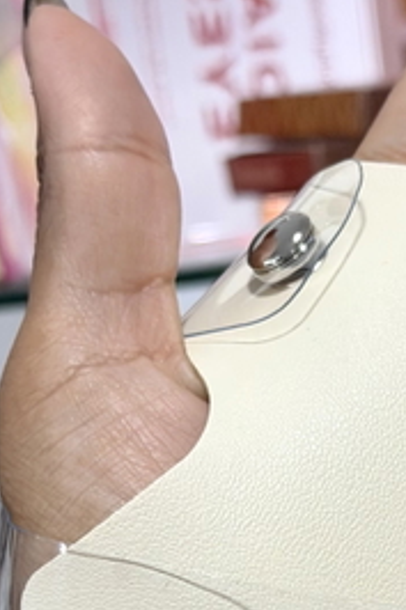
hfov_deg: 13.5
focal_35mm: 100
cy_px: 432
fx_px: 1694
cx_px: 378
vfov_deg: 20.3
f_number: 1.78
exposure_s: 1/100
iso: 50
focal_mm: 6.76
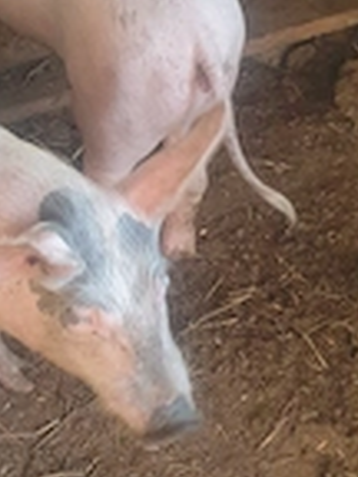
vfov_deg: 27.0
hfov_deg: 19.7
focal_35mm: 72
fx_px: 993
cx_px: -23
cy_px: 205
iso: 320
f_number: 2.4
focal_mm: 4.3
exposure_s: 1/100
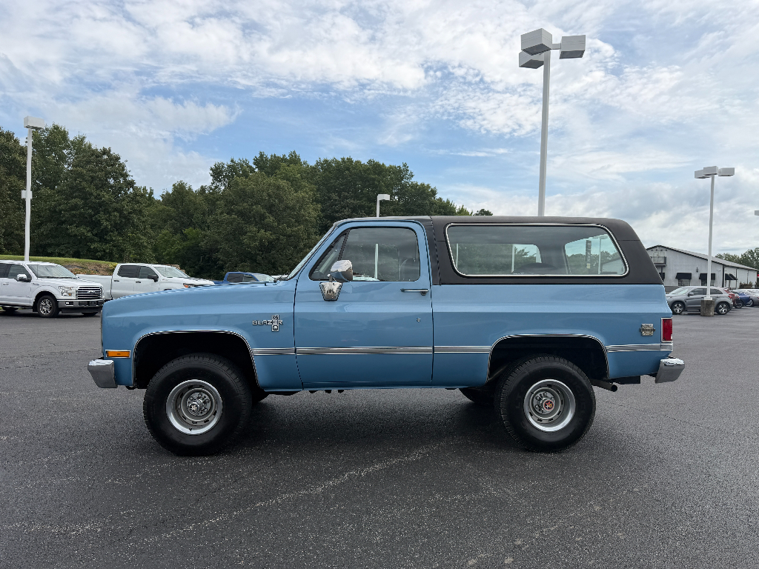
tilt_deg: +1.0
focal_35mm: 24
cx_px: 380
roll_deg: -1.3
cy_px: 284
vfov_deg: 56.8
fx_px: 526
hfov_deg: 71.6
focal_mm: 6.76
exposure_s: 1/4975
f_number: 1.78
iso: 80
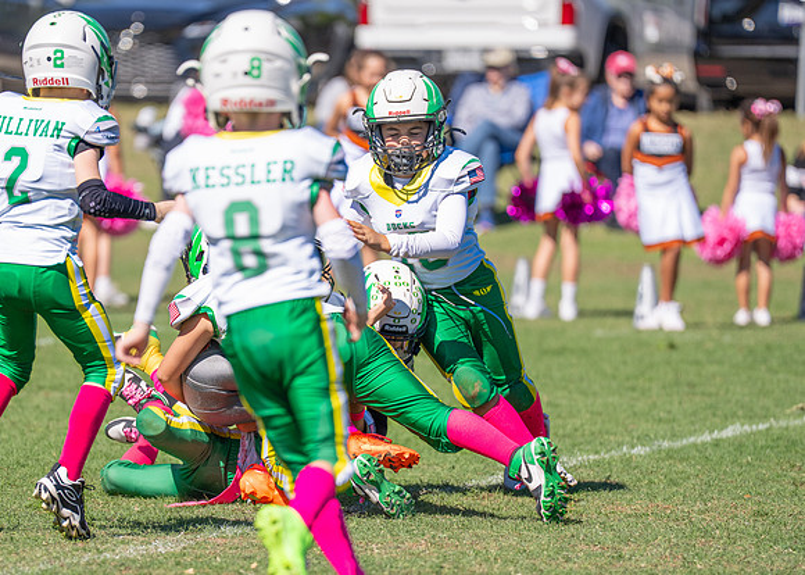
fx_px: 7156
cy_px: 333
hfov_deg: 6.4
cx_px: 272
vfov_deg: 4.6
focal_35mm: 313
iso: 160
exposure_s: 1/3200
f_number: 2.8
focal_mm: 200
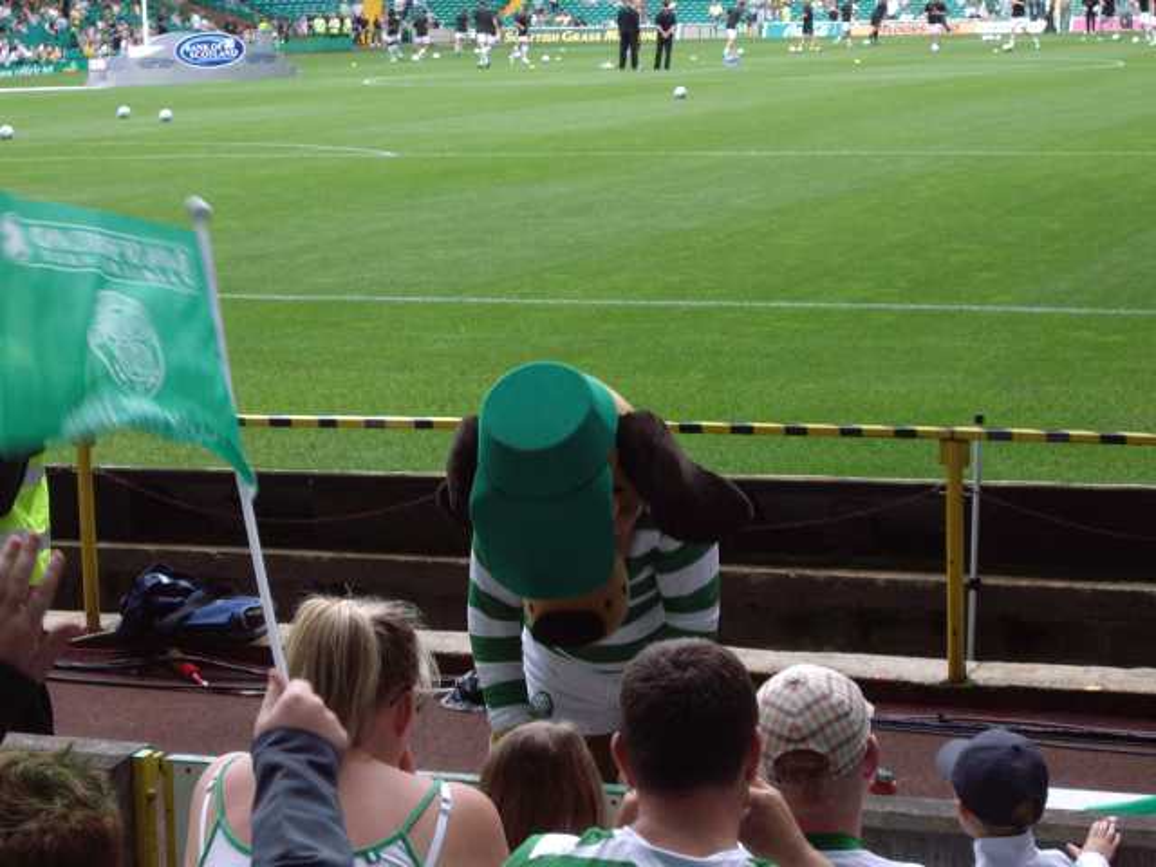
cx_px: 578
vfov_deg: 15.7
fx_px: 3139
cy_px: 434
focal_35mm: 94
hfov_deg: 20.9
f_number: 4.6
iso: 200
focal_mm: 15.3
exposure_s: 1/320
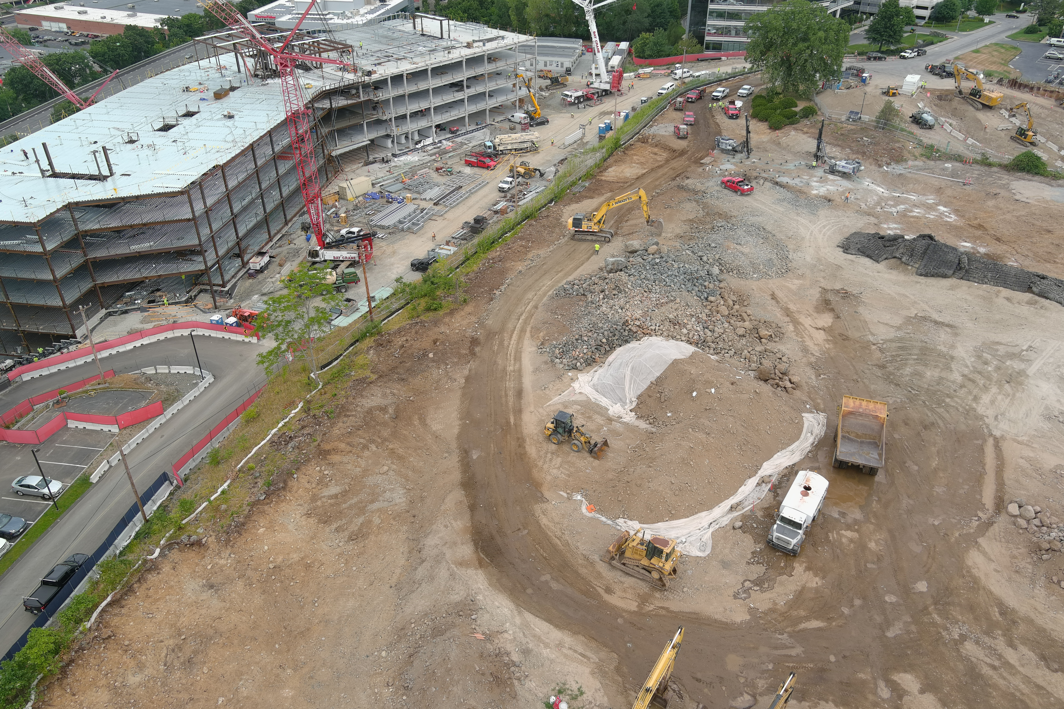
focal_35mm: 29
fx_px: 857
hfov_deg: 63.7
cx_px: 532
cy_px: 354
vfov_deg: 45.0
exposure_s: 1/500
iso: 100
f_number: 2.8
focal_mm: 10.57
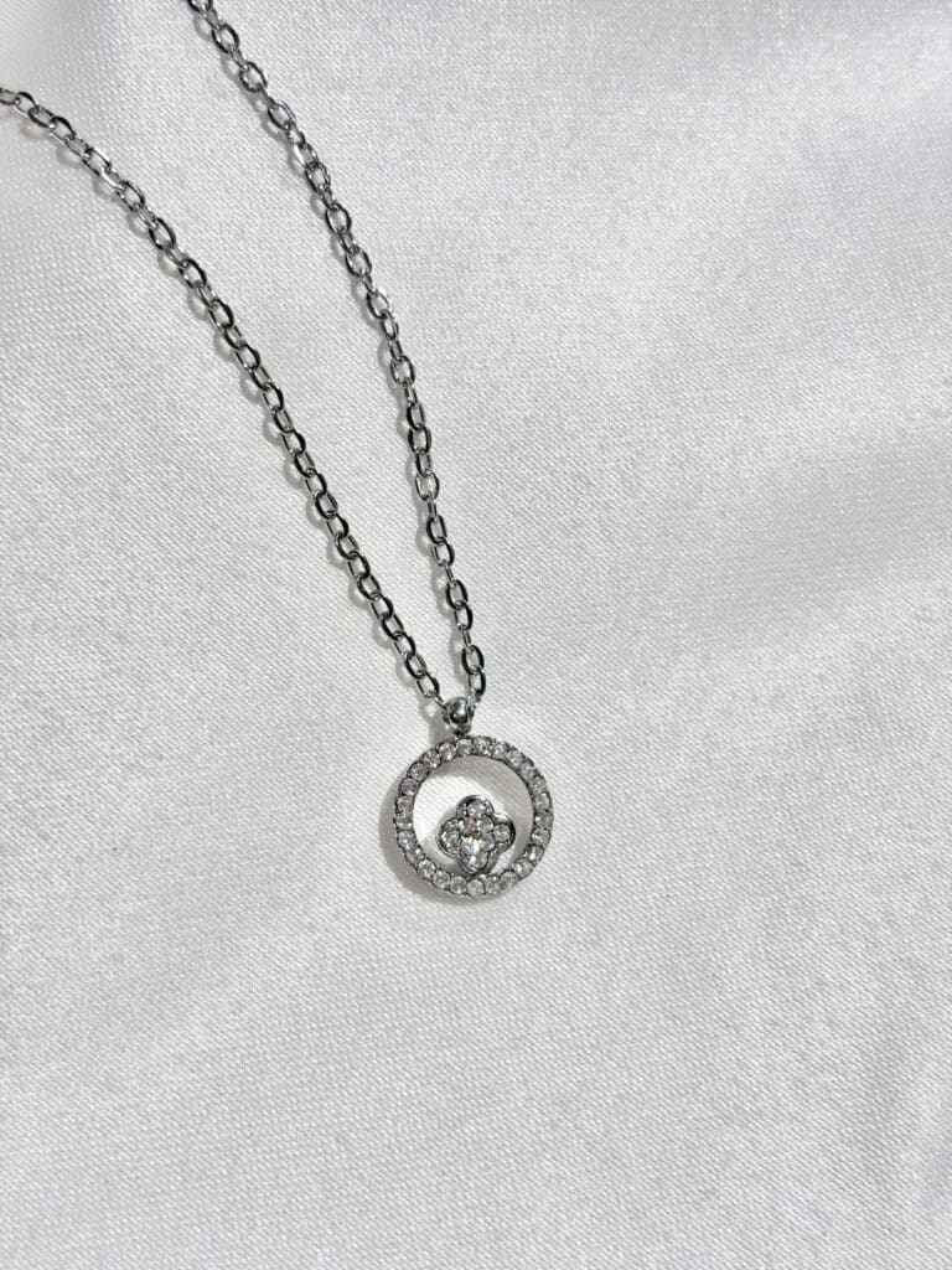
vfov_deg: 36.8
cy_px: 635
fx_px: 1907
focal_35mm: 52
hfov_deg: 28.0
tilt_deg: -62.3
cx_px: 476
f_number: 1.6
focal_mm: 5.96
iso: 32
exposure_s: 1/356
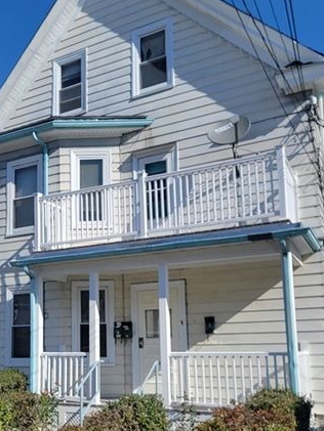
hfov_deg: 37.4
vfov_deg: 48.4
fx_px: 474
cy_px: 273
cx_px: 115
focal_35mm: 38
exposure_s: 1/1258
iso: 16
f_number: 1.8
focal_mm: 6.7
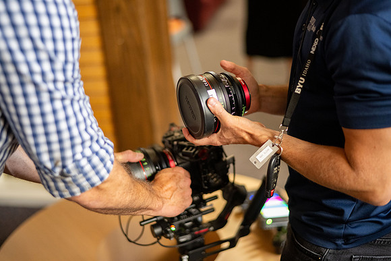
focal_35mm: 50
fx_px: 543
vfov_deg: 27.0
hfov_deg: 39.6
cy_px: 130
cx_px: 196
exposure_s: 1/160
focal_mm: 50
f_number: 1.8
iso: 2500
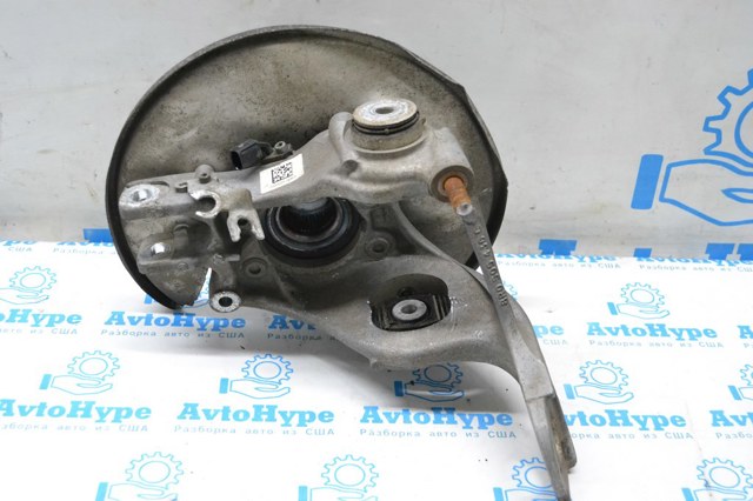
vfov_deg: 28.0
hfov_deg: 41.1
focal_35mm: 48
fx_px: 1003
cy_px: 250
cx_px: 376
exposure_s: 1/250
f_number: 4.8
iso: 3200
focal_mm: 32
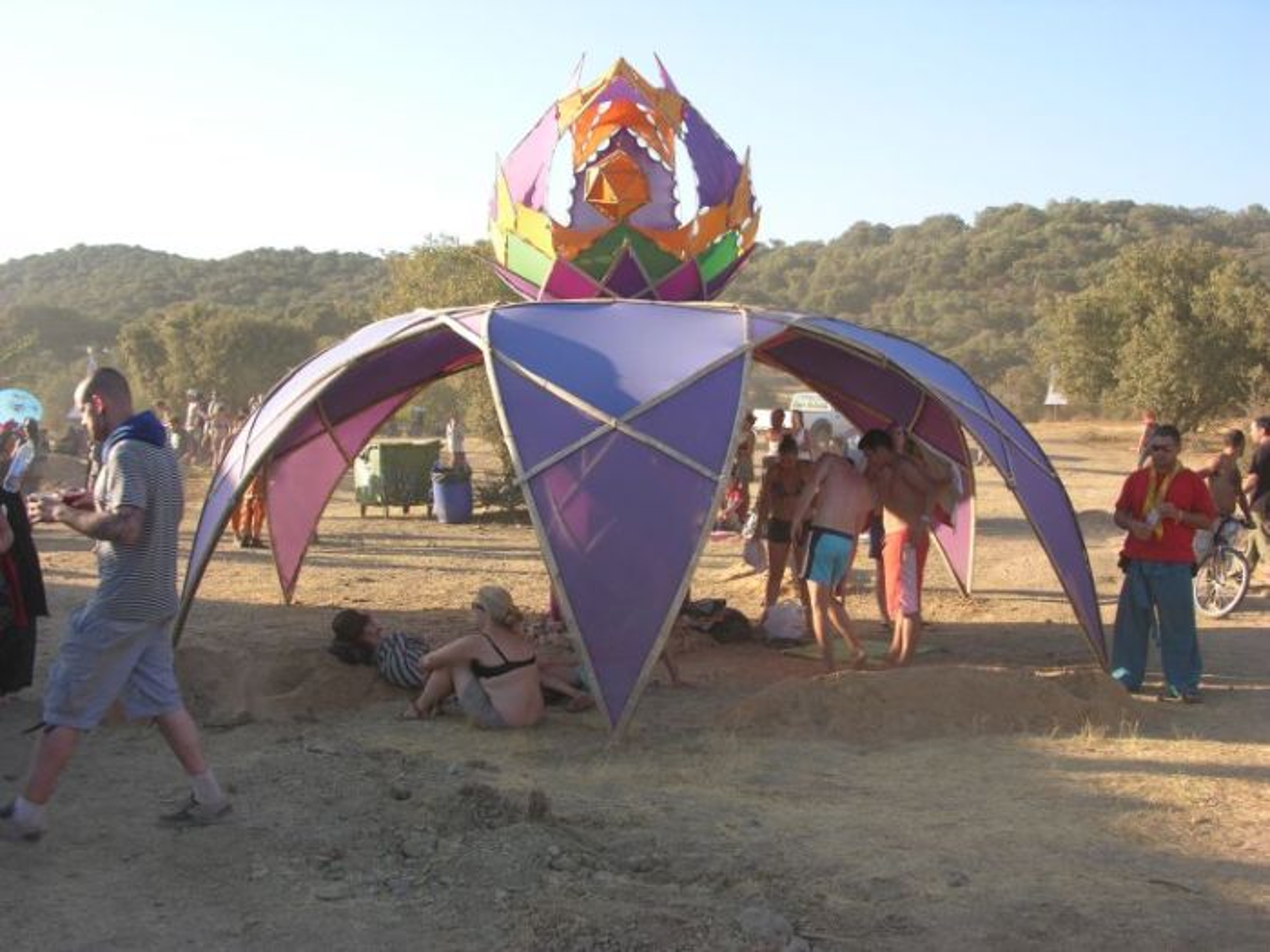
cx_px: 635
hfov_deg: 52.6
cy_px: 476
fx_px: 1284
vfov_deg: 40.7
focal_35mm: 35
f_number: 4.5
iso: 50
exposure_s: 1/118
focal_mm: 8.9
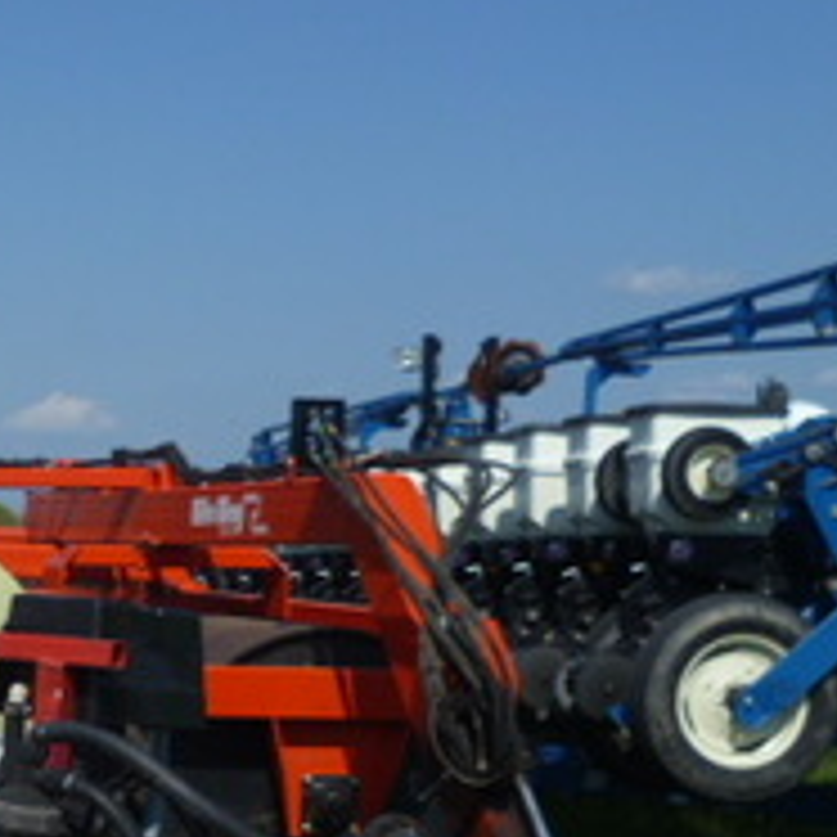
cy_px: 752
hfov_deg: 18.0
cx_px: -356
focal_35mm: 88
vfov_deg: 19.4
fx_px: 2407
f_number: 9
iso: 80
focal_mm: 6.1
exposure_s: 1/200
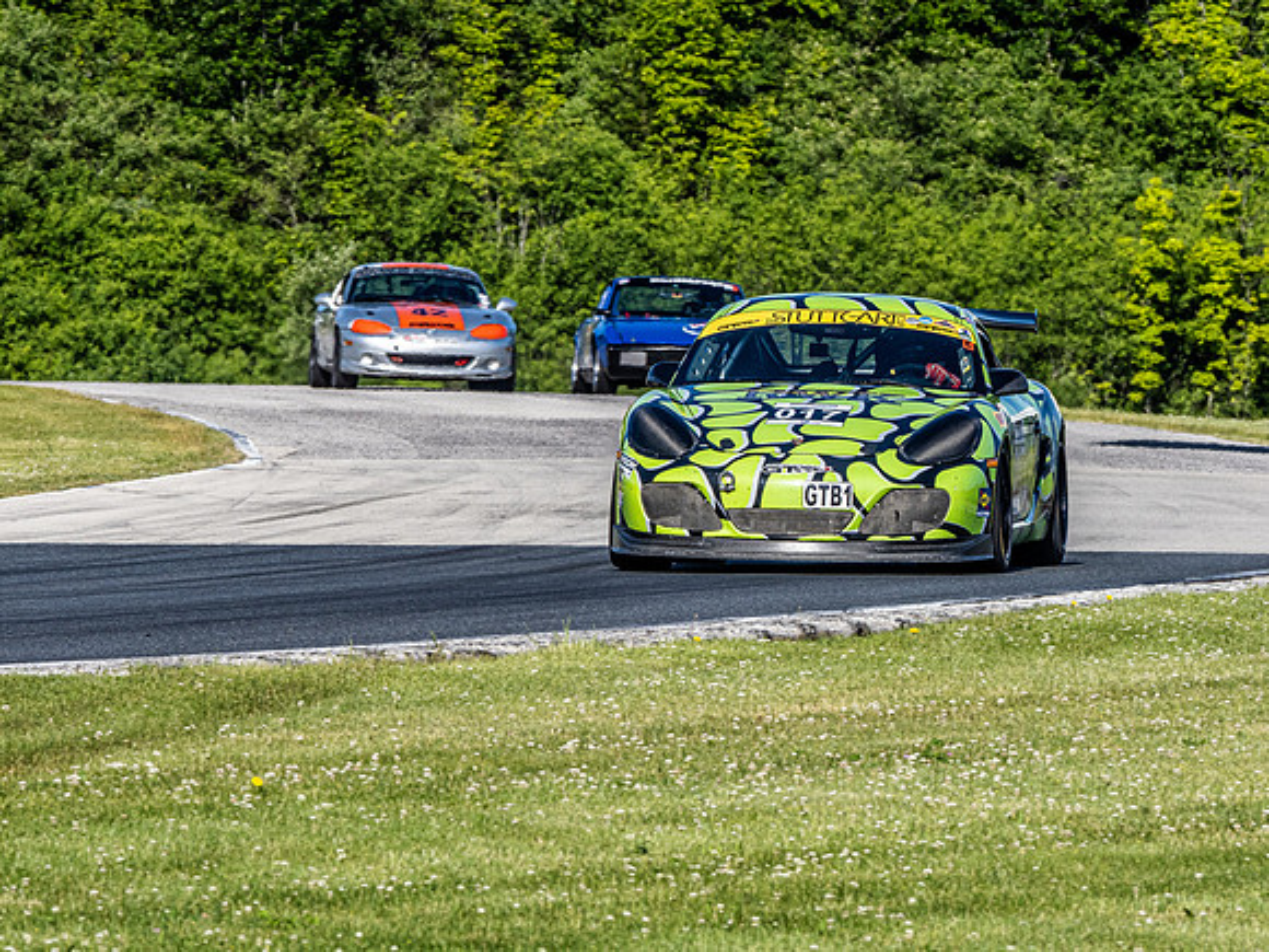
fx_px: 22032
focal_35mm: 601
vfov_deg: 2.5
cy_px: 476
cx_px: 634
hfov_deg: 3.3
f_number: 14
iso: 400
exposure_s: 1/400
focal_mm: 300
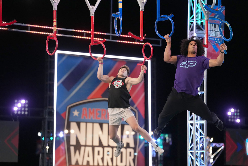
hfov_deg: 15.4
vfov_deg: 10.3
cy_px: 83
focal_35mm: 133
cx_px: 124
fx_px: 916
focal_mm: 133
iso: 8000
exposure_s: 1/1000
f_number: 2.8
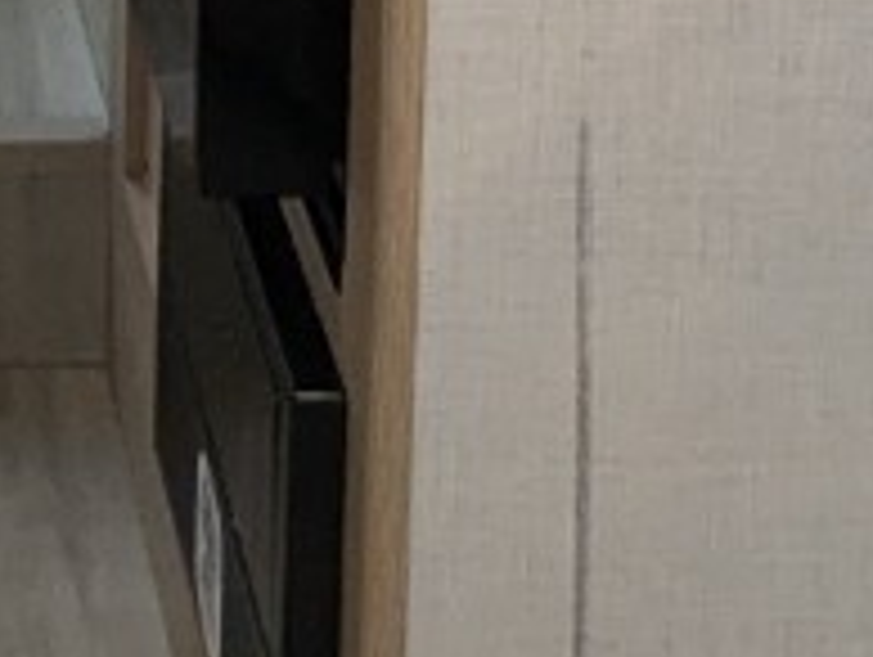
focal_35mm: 115
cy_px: -1192
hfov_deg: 16.0
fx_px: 2904
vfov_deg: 10.2
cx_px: -340
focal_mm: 2.35
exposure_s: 1/295
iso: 355
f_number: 2.2
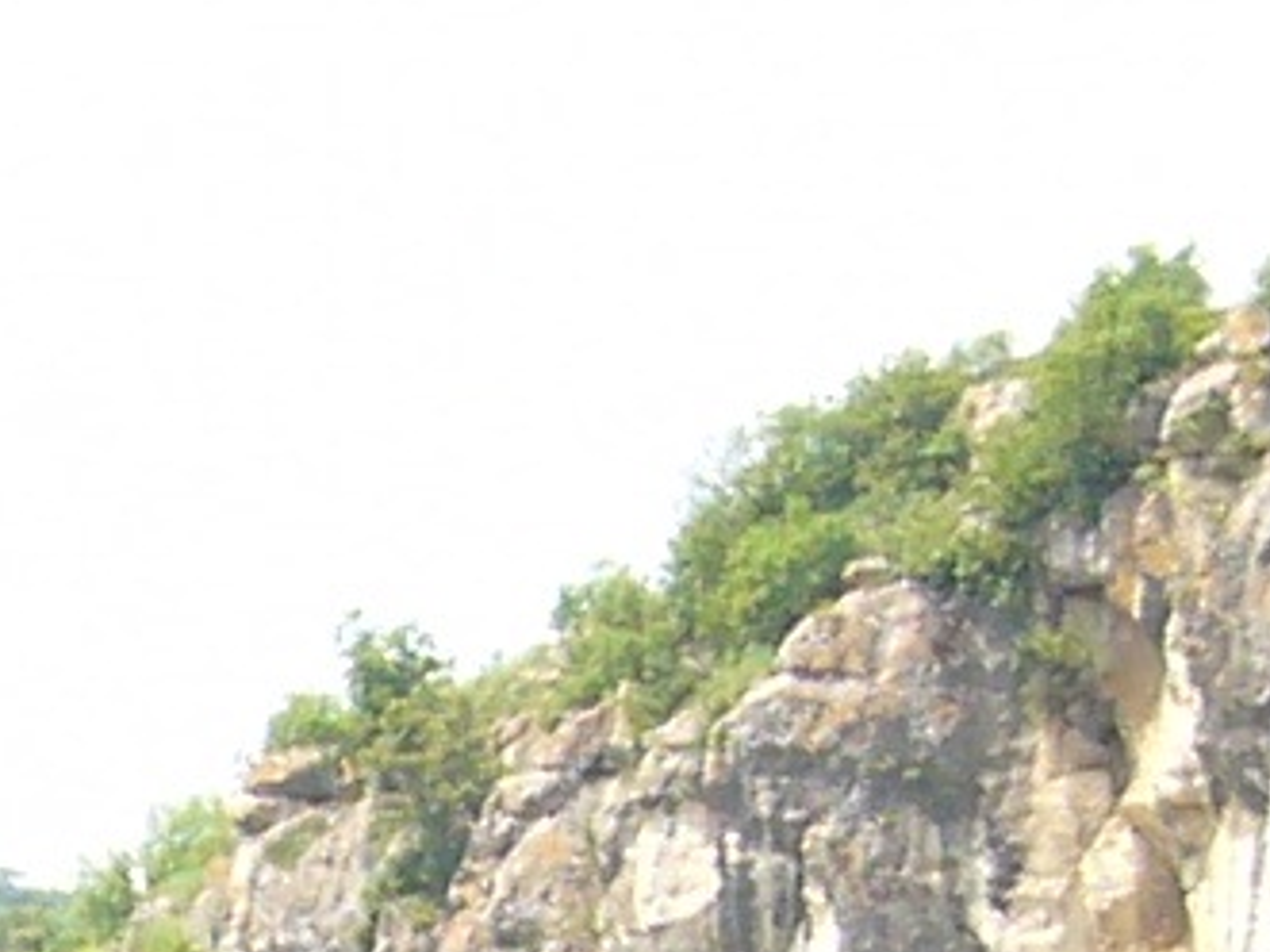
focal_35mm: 254
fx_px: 9315
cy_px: 1873
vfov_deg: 5.7
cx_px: -472
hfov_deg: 7.7
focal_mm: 4.9
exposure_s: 1/400
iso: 80
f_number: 2.9
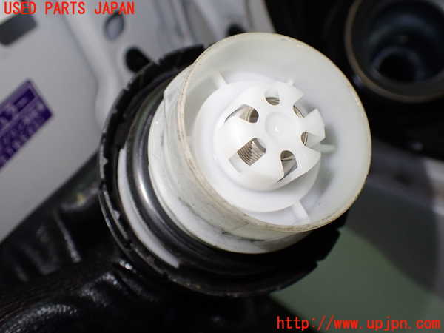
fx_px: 385
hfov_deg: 60.0
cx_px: 222
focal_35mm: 30
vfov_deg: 46.8
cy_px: 166
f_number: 2.3
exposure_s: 1/125
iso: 320
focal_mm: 5.4
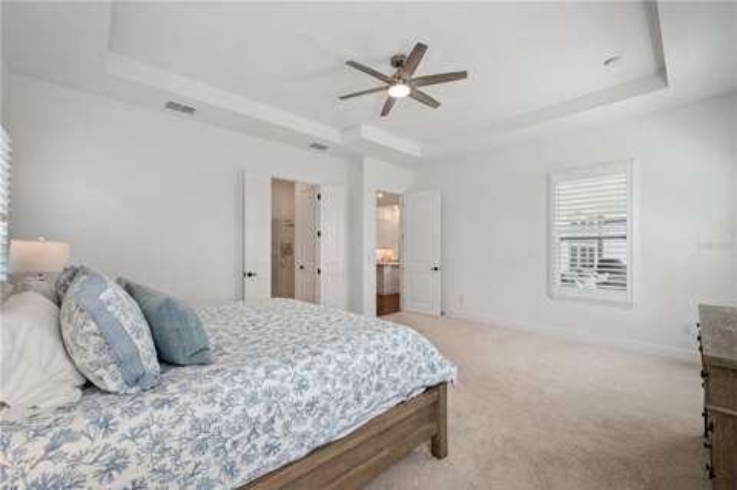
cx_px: 368
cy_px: 245
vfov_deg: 81.1
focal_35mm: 14
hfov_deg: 104.3
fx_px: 286
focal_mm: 14
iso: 500
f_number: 10
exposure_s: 1/80
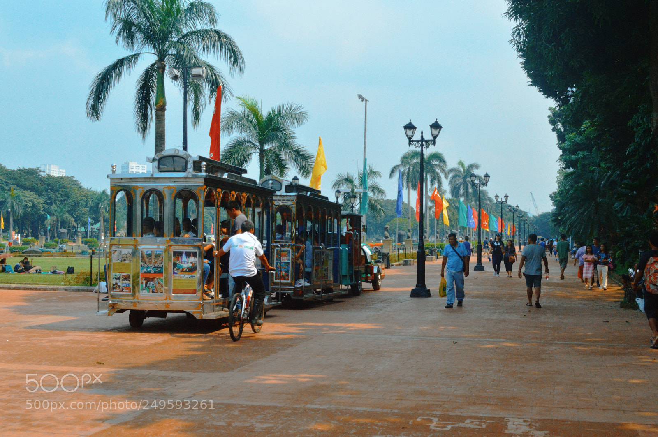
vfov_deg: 28.0
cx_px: 329
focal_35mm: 48
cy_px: 218
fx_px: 876
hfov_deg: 41.2
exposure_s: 1/640
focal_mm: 32
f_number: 13
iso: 800
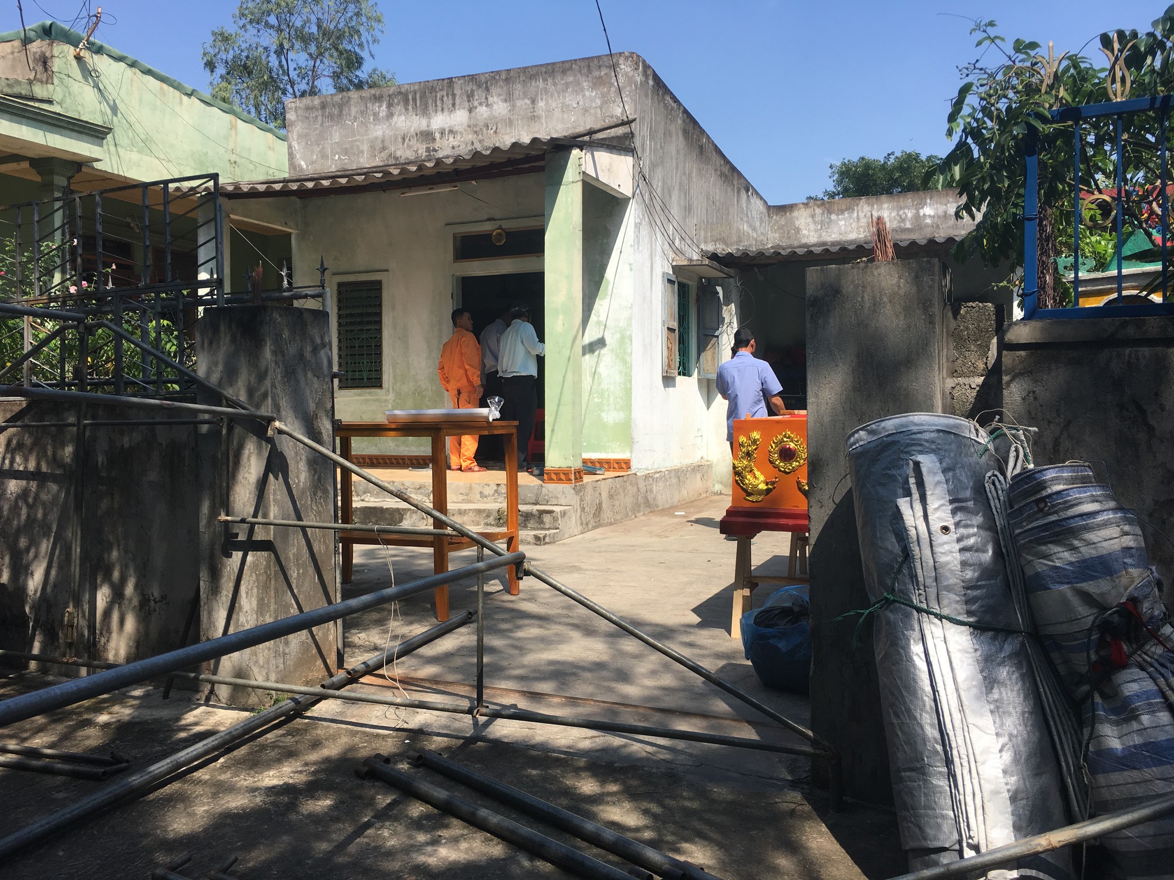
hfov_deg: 61.7
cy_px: 440
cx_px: 587
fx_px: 984
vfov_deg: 48.2
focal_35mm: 29
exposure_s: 1/1026
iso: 25
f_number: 2.2
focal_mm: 4.15
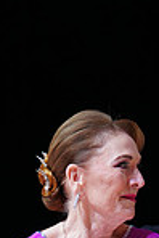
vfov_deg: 4.5
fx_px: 2981
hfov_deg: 3.1
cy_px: 450
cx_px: 166
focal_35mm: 451
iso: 640
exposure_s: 1/400
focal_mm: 115
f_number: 2.8
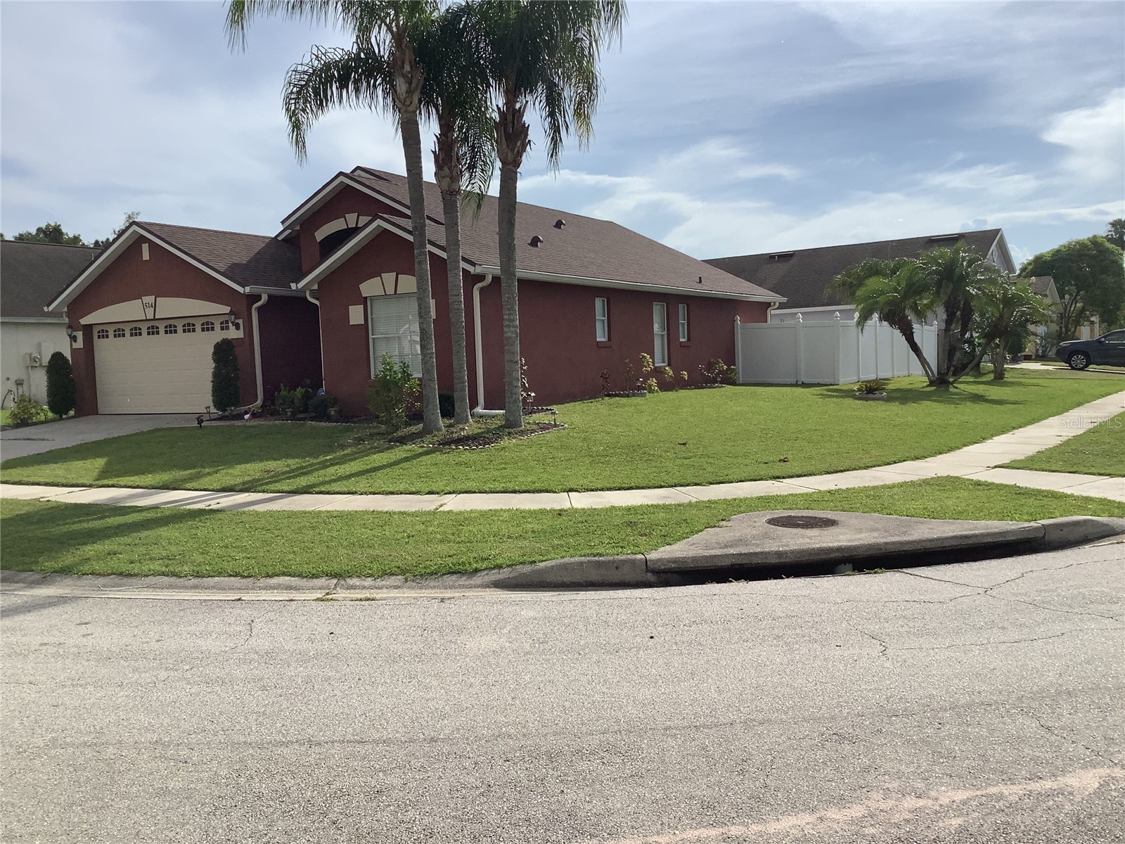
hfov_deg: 58.4
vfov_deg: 45.4
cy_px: 422
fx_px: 1007
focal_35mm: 31
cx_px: 562
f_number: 2.4
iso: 25
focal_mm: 3.3
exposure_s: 1/2469
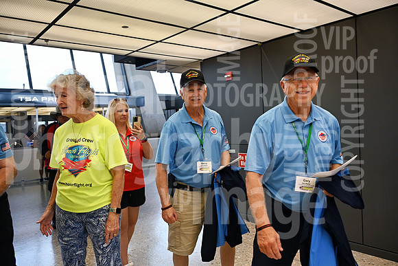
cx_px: 199
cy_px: 133
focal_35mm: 28
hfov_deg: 64.5
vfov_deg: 45.7
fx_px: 315
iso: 900
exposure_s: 1/320
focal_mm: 28.5
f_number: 4
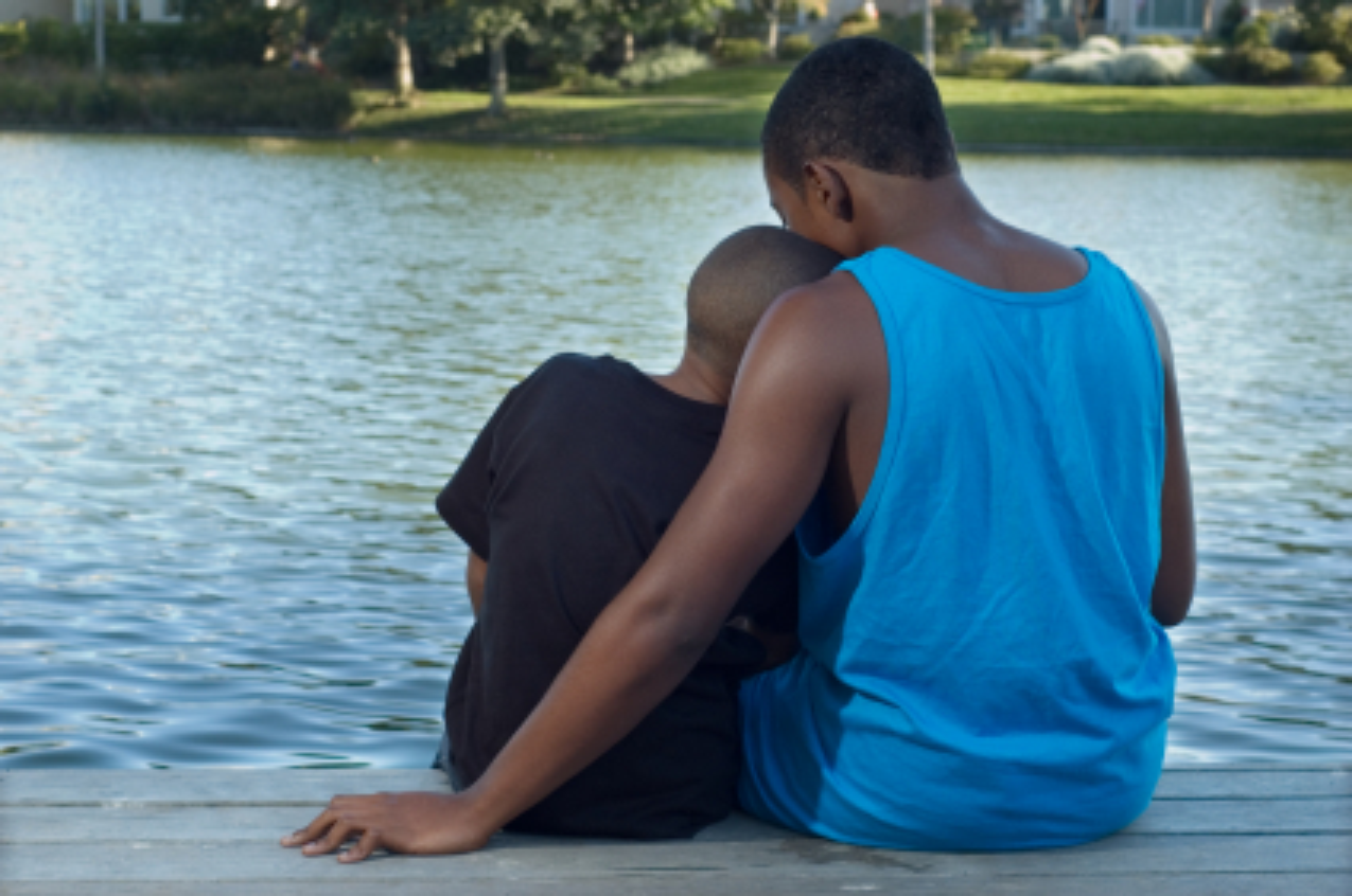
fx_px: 2812
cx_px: 676
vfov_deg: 18.1
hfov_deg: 27.0
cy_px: 448
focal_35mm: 75
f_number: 7.1
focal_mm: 50
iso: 200
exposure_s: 1/60
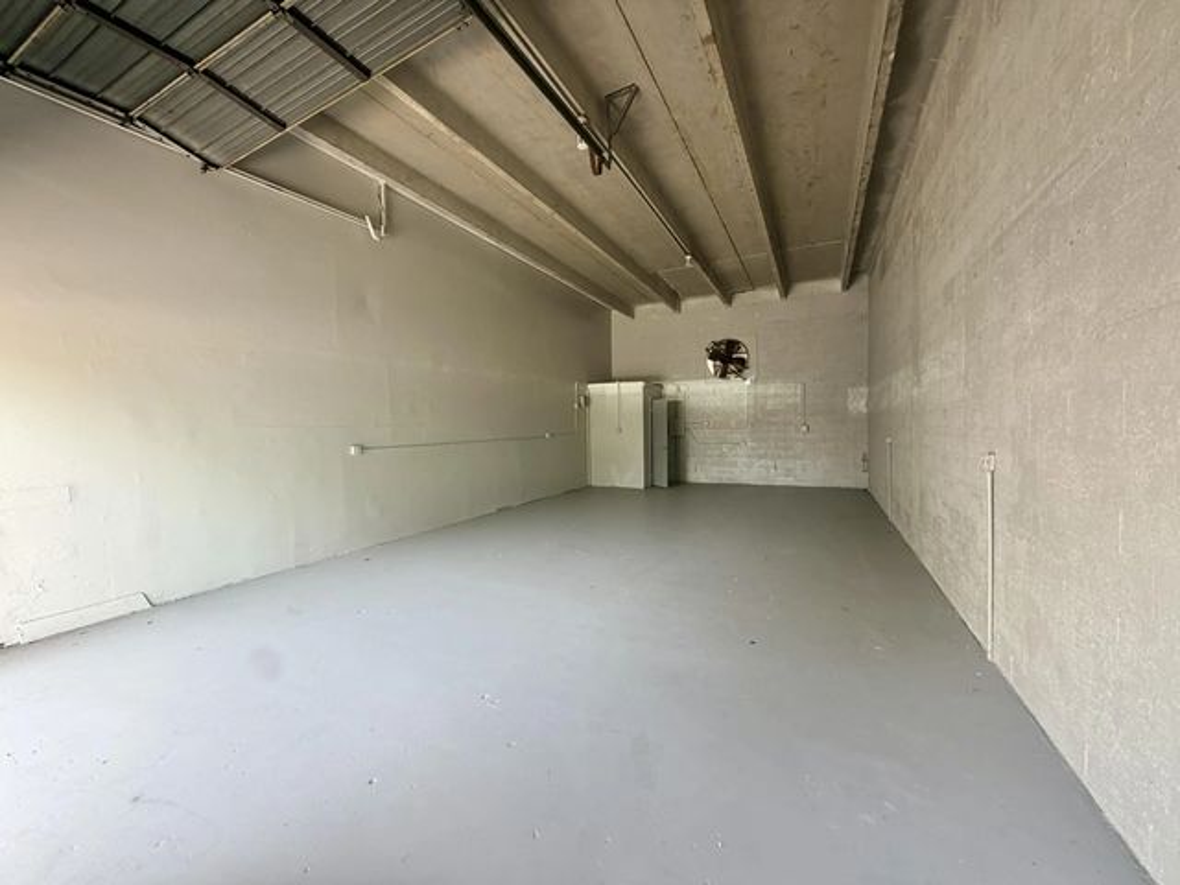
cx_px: 590
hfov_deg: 102.1
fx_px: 477
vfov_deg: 85.7
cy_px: 442
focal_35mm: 14
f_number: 2.2
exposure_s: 1/121
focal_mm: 2.22
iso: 100
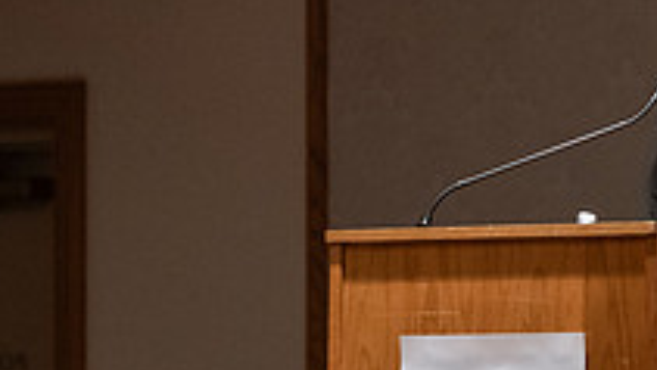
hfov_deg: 4.8
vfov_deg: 2.7
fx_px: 7792
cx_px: 641
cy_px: 319
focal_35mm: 447
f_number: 3.2
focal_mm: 155
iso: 4000
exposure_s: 1/200
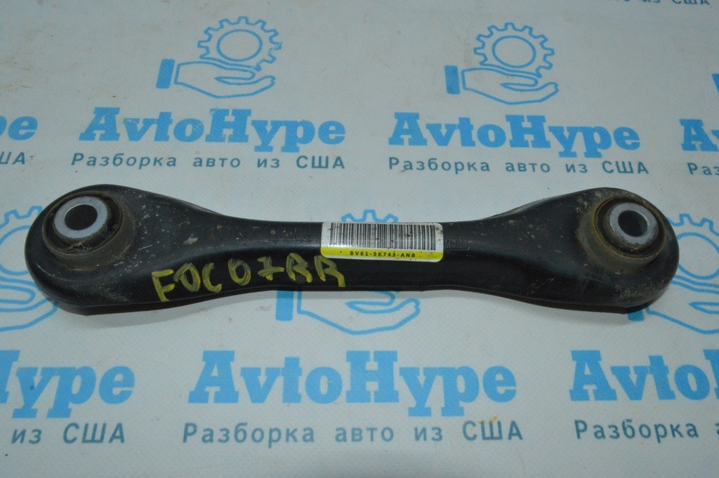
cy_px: 239
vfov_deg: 43.5
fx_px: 599
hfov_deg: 62.0
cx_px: 360
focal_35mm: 30
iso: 4500
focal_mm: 20
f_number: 22
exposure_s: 1/80
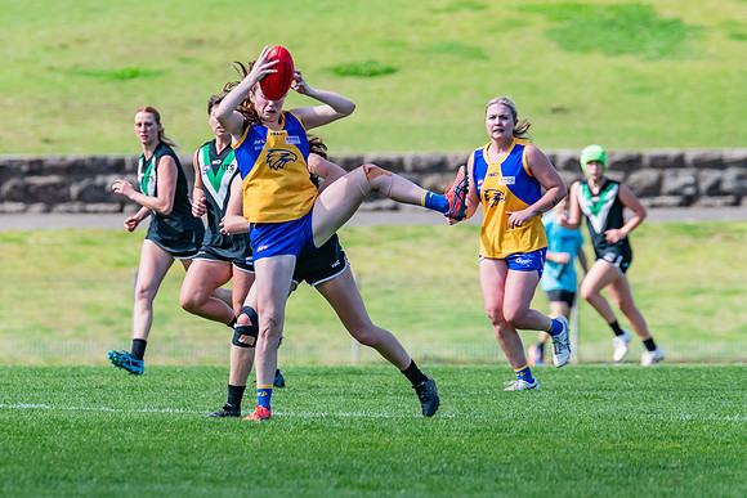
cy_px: 143
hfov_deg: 3.0
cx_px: 147
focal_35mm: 689
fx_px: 14295
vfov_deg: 2.0
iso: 800
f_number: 7.1
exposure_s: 1/1600
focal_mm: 420
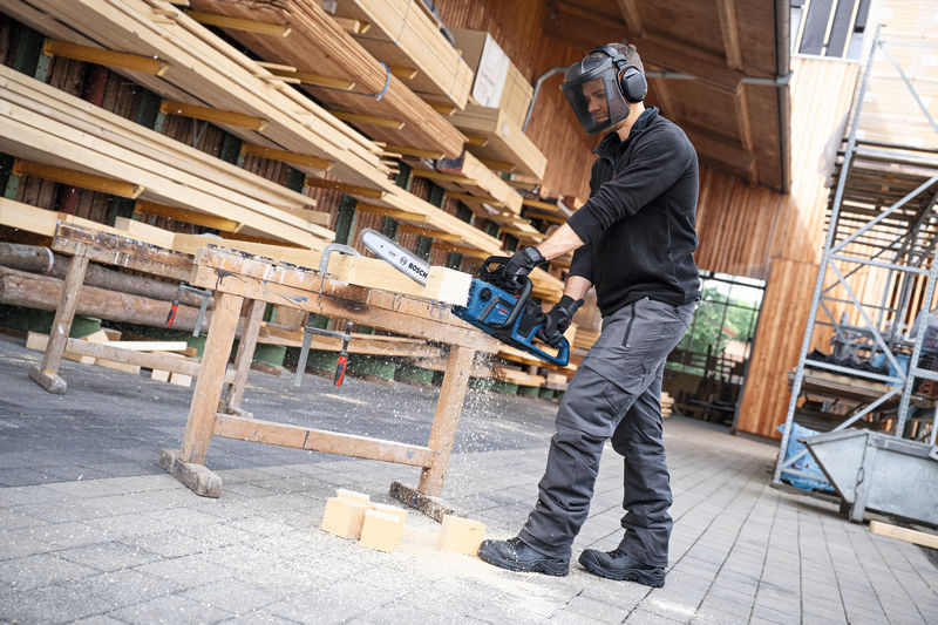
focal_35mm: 41
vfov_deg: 32.6
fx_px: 1068
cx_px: 469
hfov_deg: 47.4
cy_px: 312
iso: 200
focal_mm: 41
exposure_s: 1/320
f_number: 4
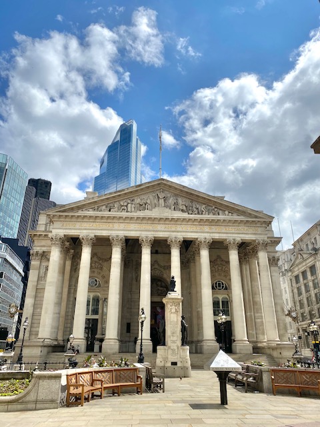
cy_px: 214
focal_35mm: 26
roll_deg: -1.1
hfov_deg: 53.1
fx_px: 320
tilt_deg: +23.8
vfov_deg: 67.3
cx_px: 160
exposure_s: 1/7692
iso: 32
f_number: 1.8
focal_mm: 4.25
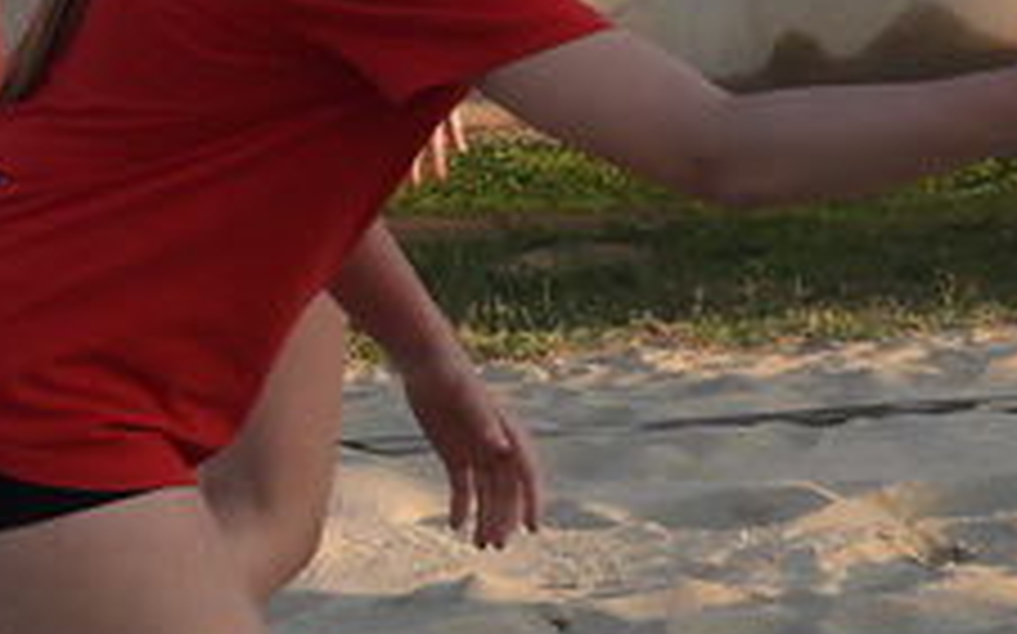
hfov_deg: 7.4
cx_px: 18
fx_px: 7812
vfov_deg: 4.6
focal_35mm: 282
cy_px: 202
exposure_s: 1/320
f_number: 3.2
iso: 100
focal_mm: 9
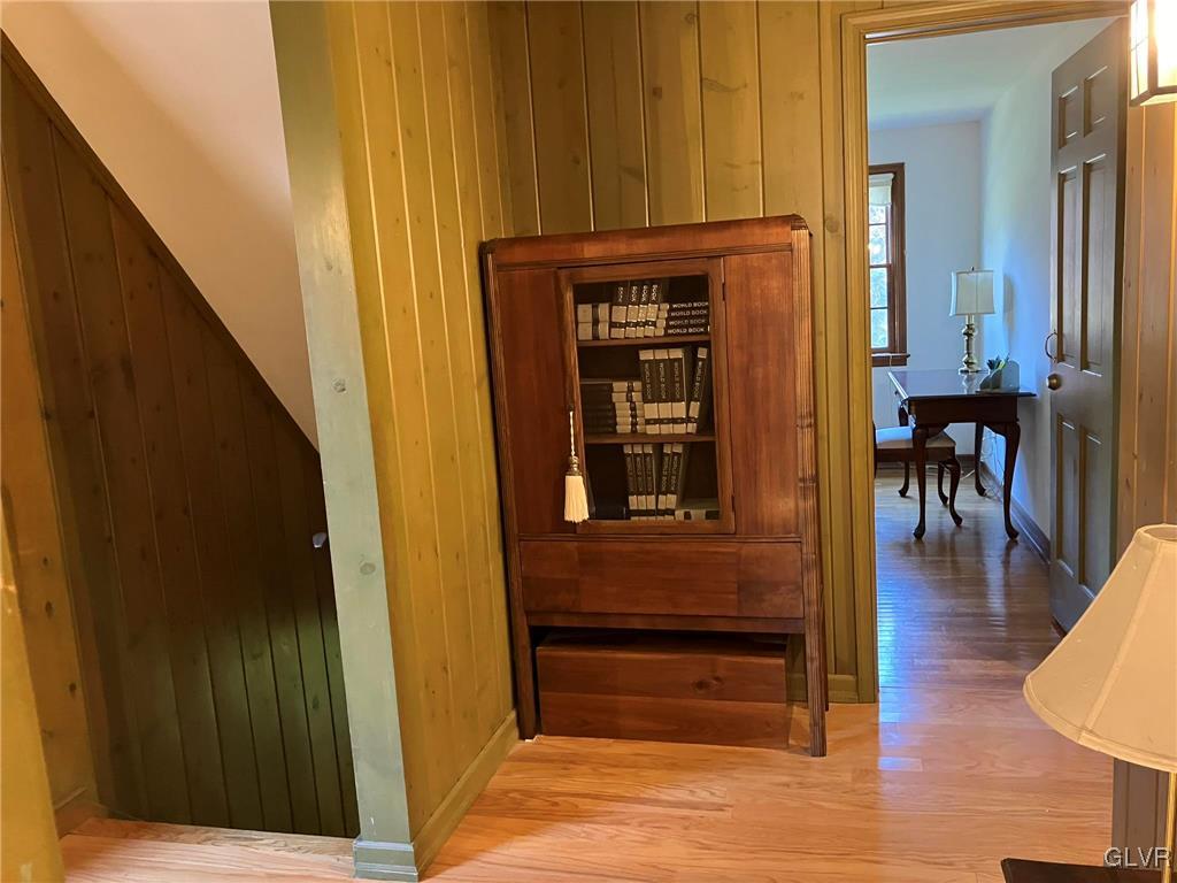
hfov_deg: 63.4
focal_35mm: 28
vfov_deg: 49.7
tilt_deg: -7.2
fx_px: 952
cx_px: 588
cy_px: 442
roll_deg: +3.6
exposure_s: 1/30
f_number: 1.8
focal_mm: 3.99
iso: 400
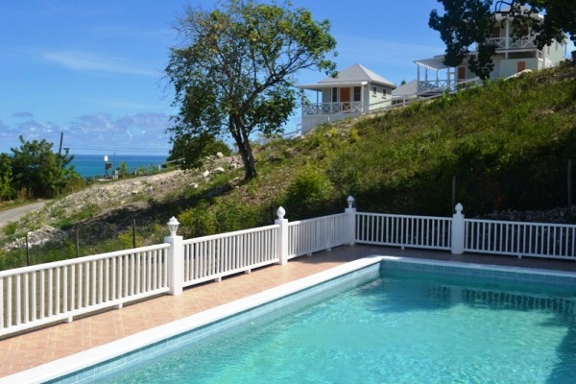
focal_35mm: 42
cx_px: 288
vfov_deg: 31.9
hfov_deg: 46.4
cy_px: 192
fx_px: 672
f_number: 9
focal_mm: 28
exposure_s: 1/200
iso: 100
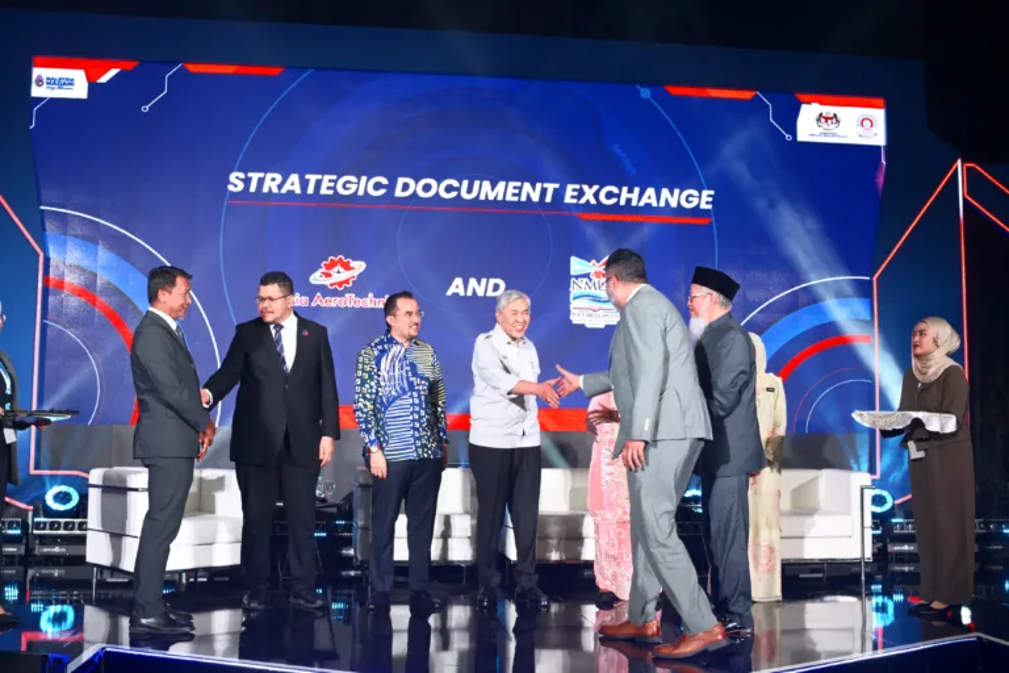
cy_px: 336
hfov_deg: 51.3
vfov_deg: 35.5
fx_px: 1051
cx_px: 504
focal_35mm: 38
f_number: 5
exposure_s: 1/100
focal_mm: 25
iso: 4000
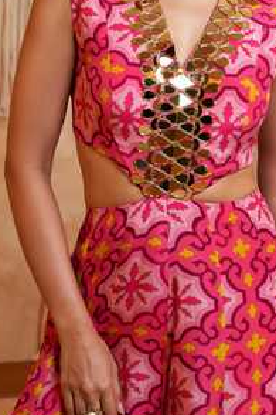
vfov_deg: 13.9
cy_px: 103
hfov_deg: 9.3
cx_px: 183
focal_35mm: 147
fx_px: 1692
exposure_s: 1/200
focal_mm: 55.1
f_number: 3.5
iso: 400
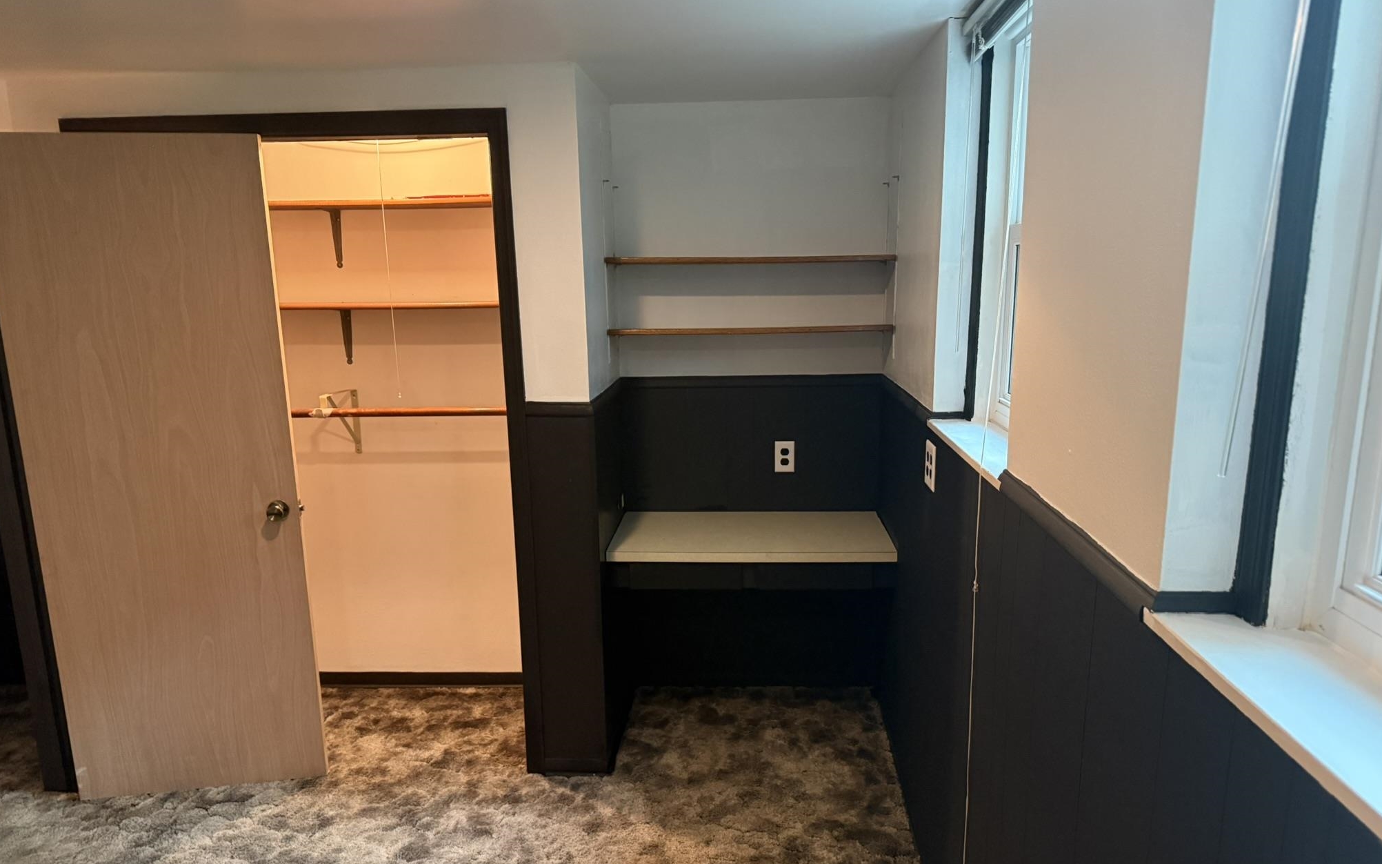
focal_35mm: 26
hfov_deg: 70.4
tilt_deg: -12.1
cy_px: 493
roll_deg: -0.2
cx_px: 699
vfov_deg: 47.4
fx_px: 979
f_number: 1.78
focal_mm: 6.76
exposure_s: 1/60
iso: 800
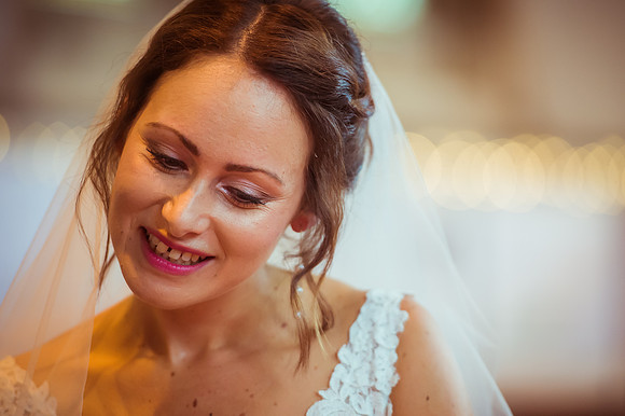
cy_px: 208
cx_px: 344
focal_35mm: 220
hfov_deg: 9.4
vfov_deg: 6.2
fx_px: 3821
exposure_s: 1/250
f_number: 2.8
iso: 2500
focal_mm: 200
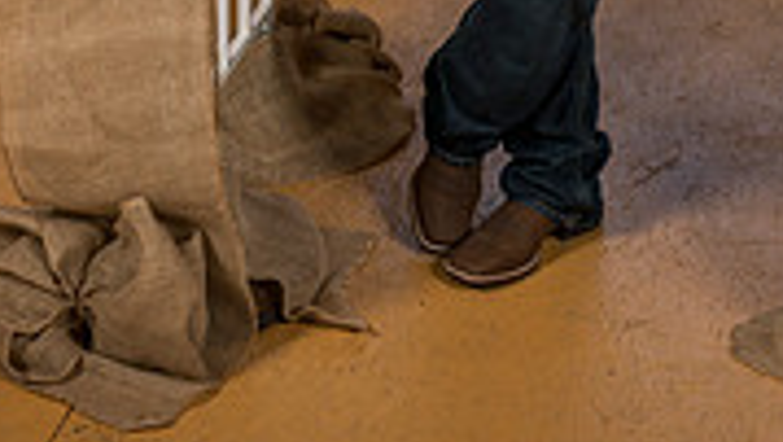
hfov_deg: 23.1
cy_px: -495
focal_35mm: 92
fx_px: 1912
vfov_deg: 11.6
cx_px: 516
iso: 100
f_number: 9
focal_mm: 35
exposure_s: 1/250
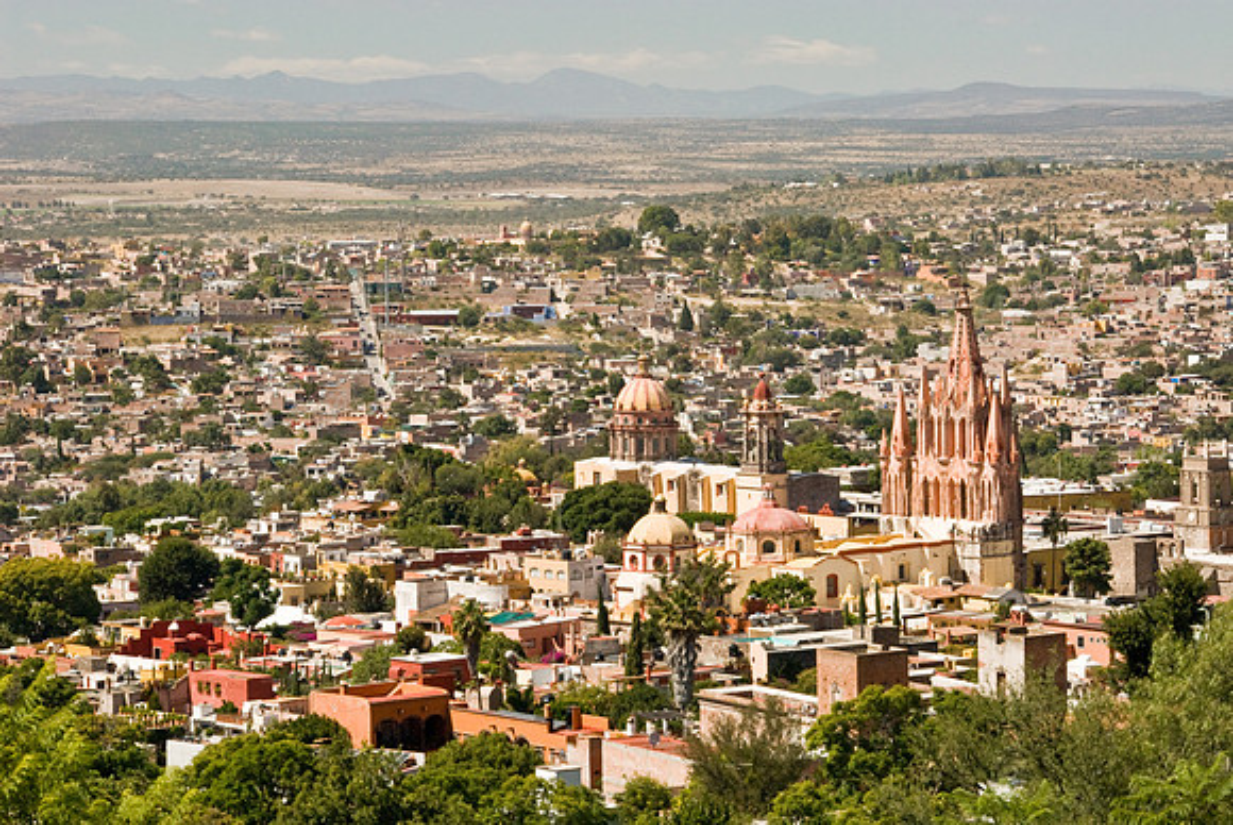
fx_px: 4628
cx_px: 616
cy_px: 412
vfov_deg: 10.2
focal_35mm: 135
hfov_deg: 15.2
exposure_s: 1/125
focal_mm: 90
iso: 400
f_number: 16
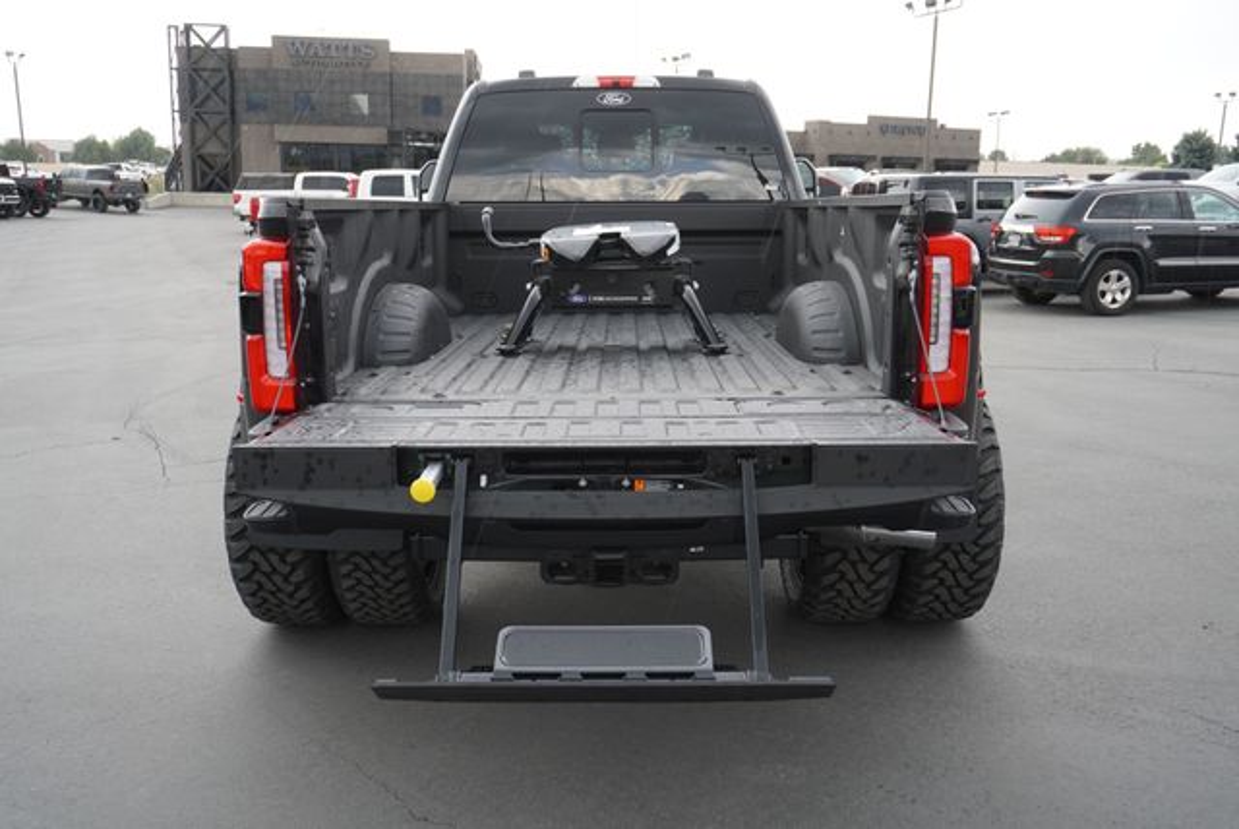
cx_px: 620
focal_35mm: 32
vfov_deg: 41.8
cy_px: 414
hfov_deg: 59.4
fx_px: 1085
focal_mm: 21
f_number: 4.5
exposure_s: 1/80
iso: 100
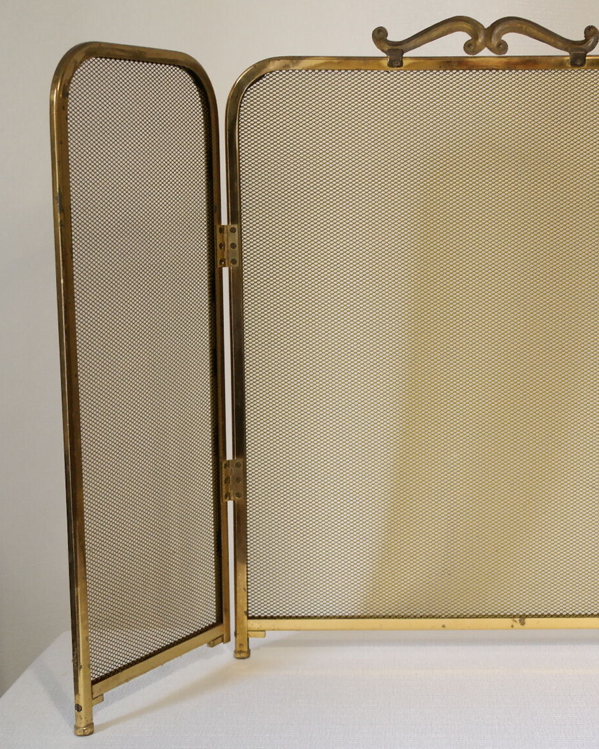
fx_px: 1441
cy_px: 374
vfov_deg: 29.1
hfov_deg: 23.1
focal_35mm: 65
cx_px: 487
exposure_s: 1/30
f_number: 6.3
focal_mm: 30
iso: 1600
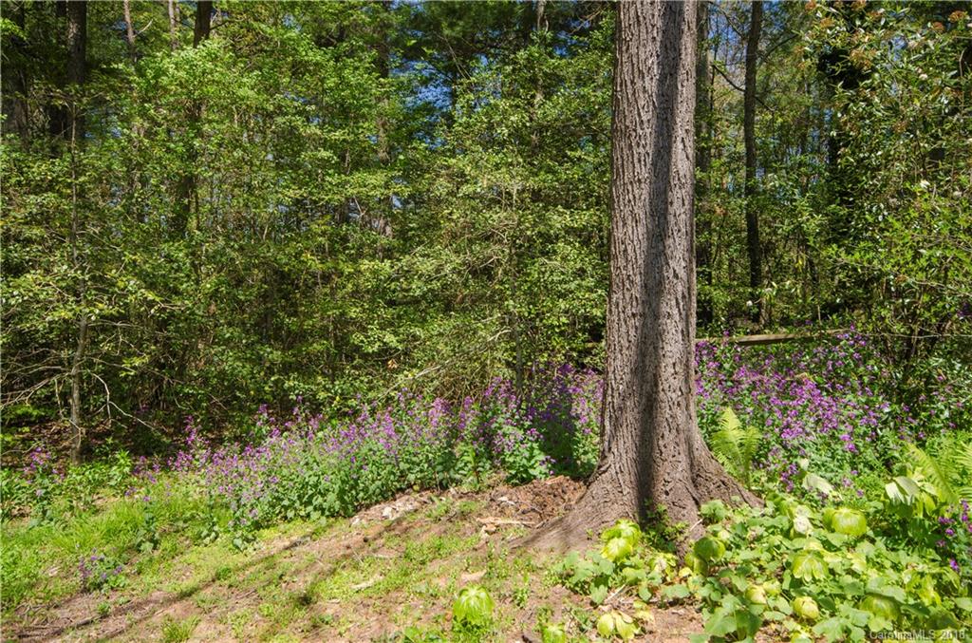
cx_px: 486
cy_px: 322
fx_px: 727
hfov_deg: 67.5
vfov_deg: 47.7
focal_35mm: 27
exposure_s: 1/80
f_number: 11
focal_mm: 18
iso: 100
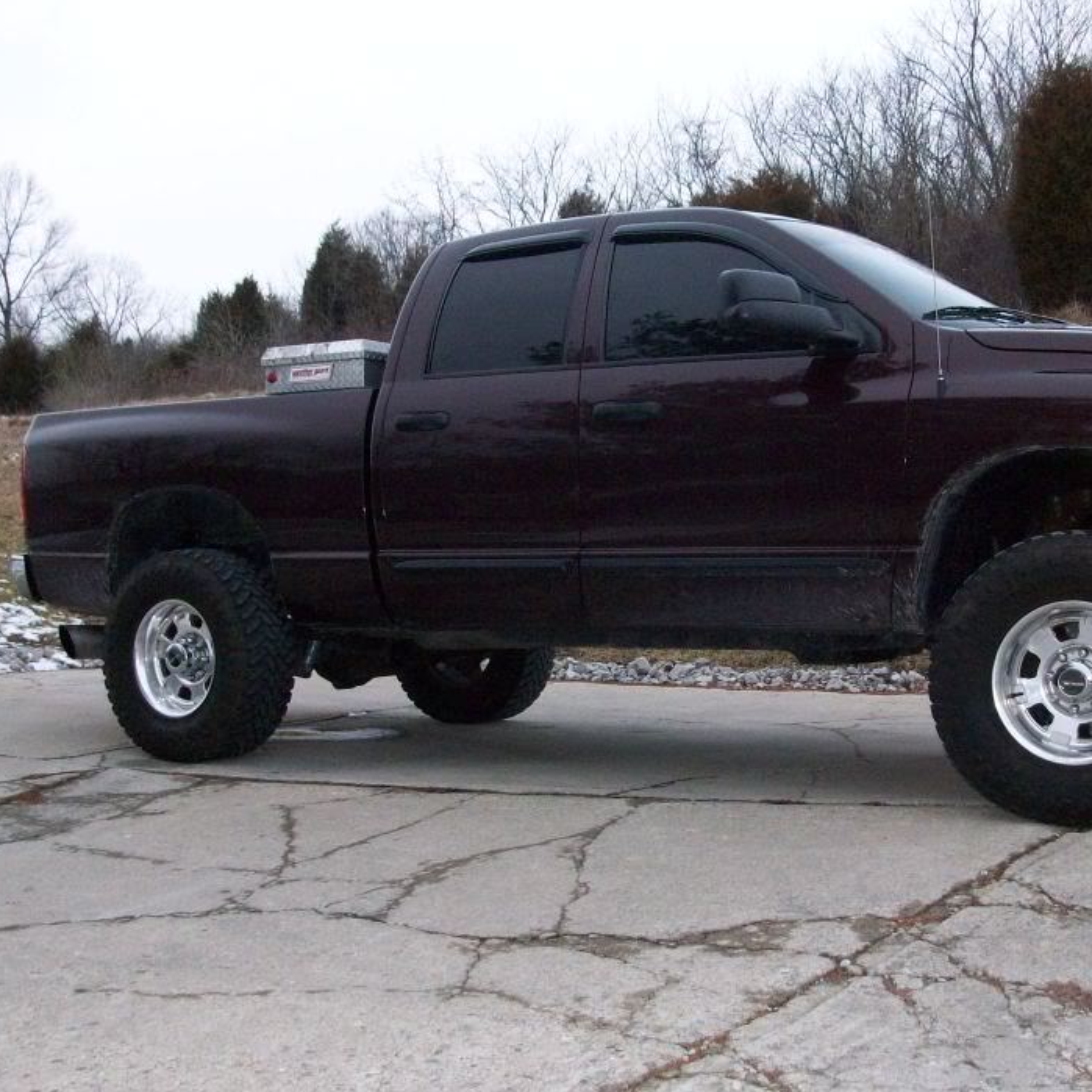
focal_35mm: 44
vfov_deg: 38.3
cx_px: 742
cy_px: 519
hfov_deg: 37.9
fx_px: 1570
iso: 200
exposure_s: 1/185
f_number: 2.8
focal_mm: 5.7
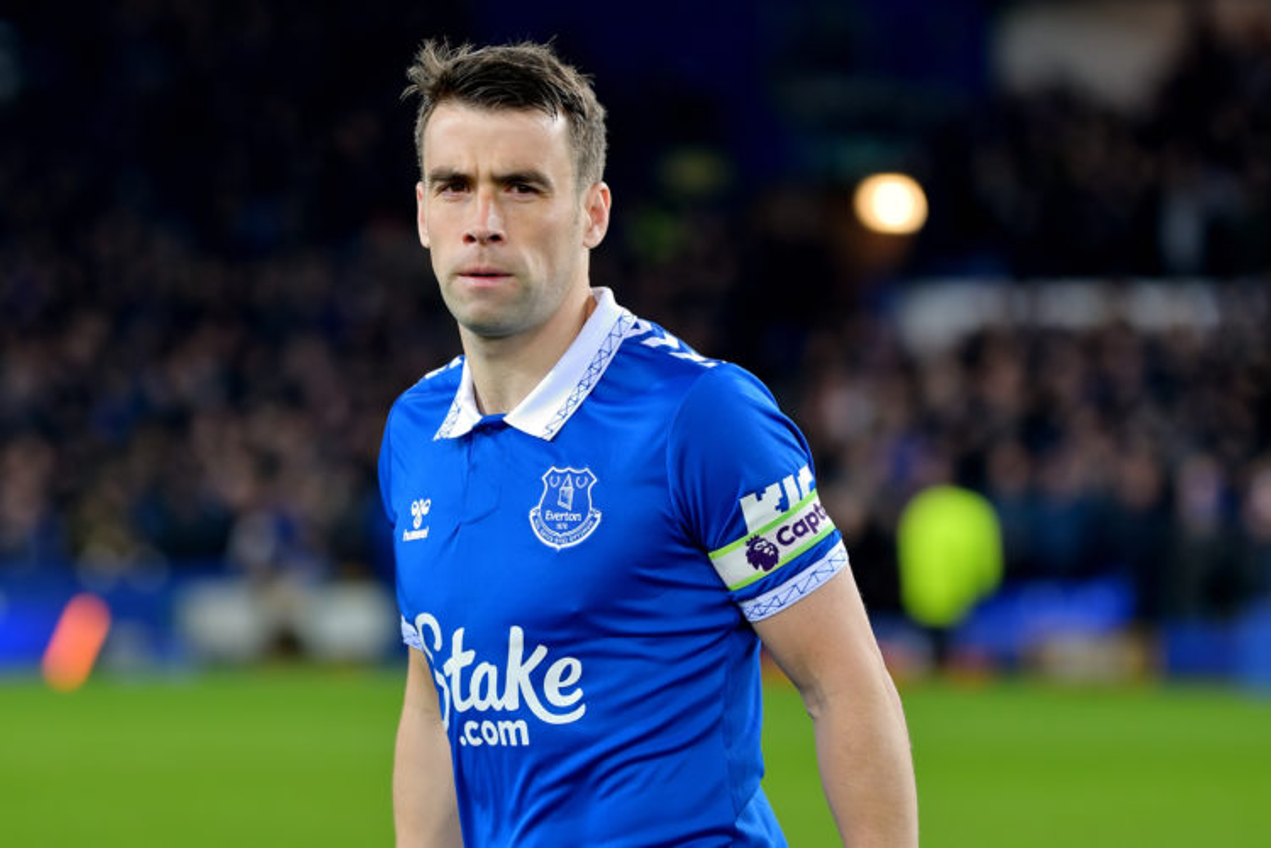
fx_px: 5295
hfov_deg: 13.7
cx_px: 636
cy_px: 424
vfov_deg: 9.1
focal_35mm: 150
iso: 1600
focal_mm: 150
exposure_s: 1/500
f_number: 2.8
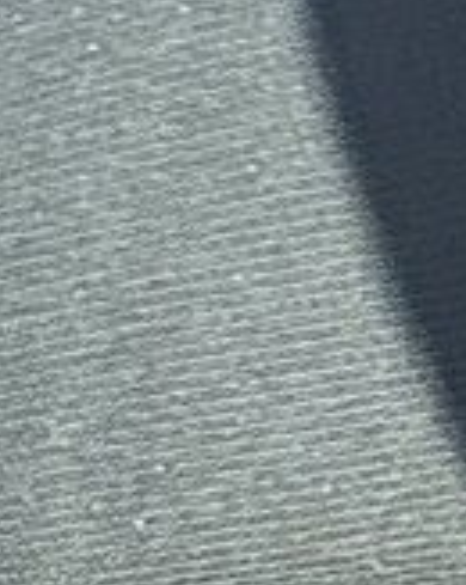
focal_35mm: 143
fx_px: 2470
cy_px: 86
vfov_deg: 13.4
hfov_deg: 6.3
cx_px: 2310
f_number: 2.2
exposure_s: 1/324
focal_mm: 2.22
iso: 64
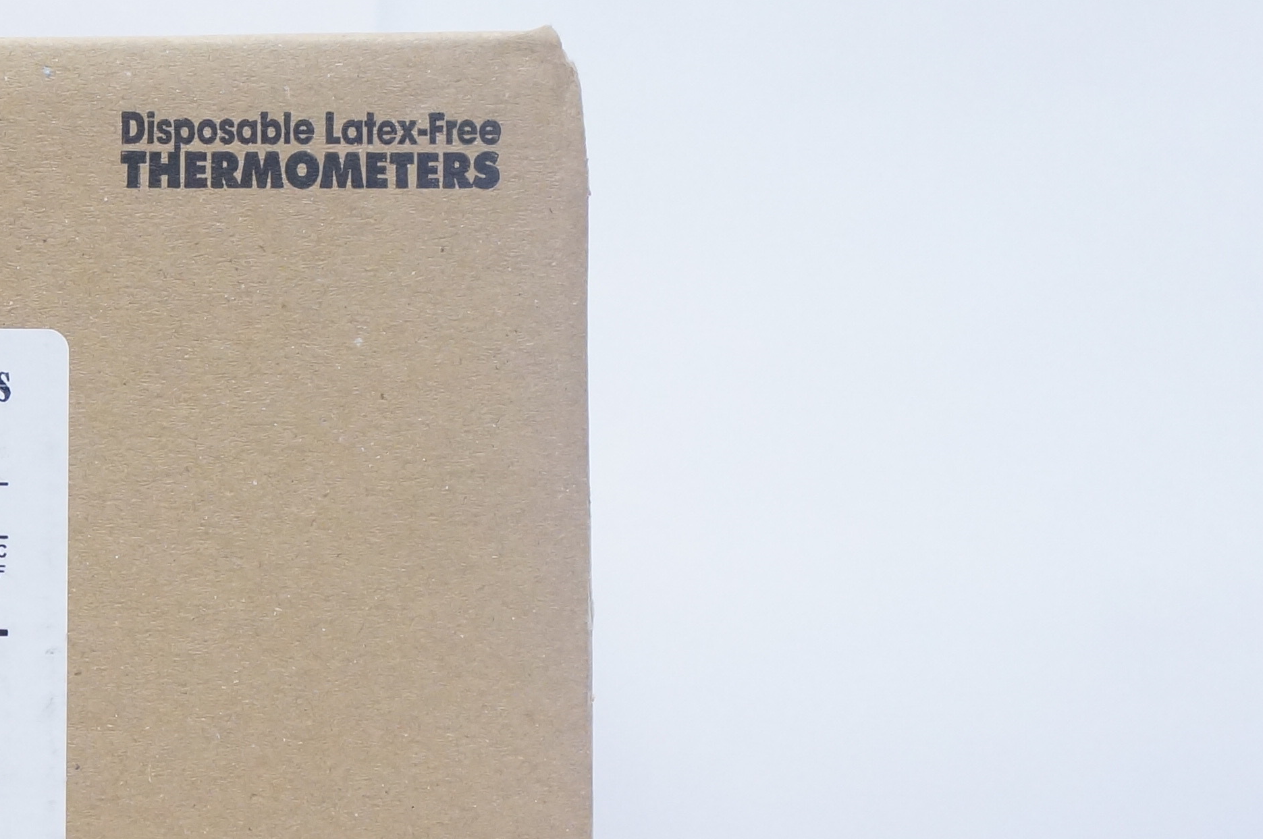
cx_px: -180
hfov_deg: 18.4
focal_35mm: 106
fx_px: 3726
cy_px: 990
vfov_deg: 12.6
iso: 1600
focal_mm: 27
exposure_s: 1/200
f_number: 4
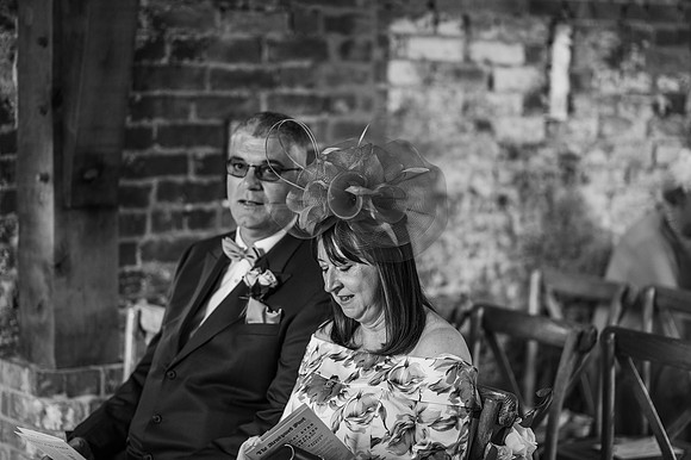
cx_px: 346
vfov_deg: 16.1
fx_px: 1631
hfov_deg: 23.9
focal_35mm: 85
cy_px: 230
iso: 500
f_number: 1.8
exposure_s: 1/200
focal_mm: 85
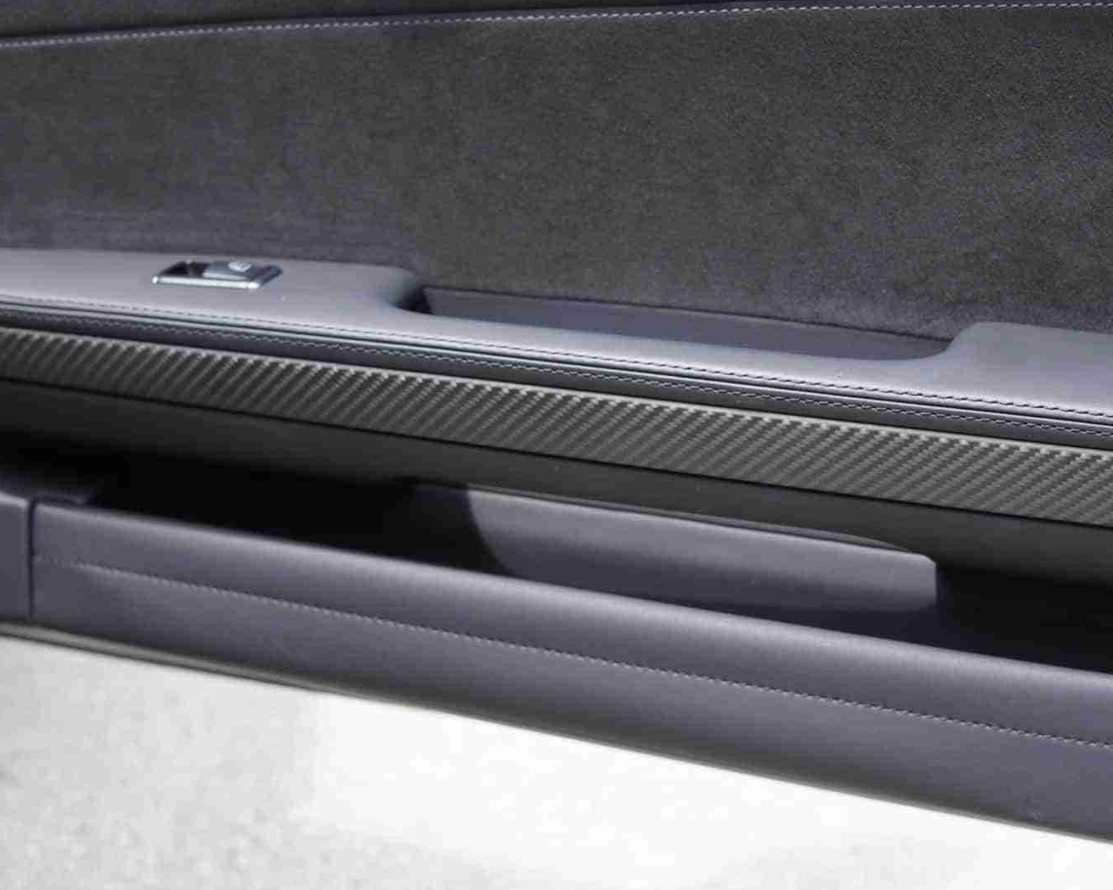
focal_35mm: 51
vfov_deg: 29.7
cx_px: 597
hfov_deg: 36.6
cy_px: 445
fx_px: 1680
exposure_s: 1/160
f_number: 4
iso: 160
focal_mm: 30
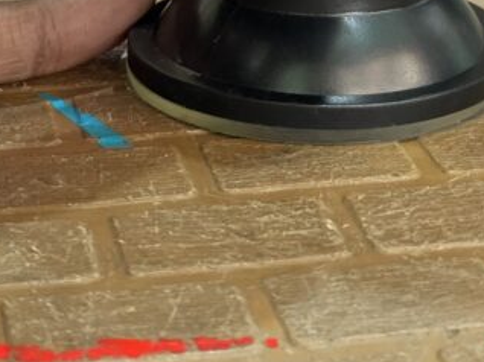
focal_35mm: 131
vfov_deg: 10.8
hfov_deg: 15.0
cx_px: 326
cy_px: -233
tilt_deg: -11.1
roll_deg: -1.4
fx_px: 1830
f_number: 2
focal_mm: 6
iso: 200
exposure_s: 1/33
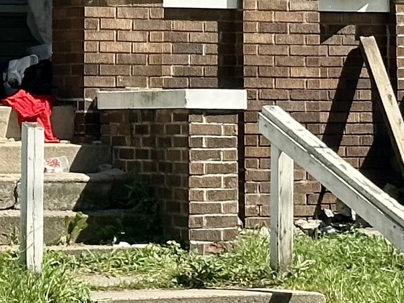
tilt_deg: +7.0
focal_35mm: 241
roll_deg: +0.0
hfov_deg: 8.2
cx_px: 47
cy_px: -288
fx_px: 2813
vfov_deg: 6.0
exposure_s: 1/1815
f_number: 1.78
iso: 64
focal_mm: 6.86
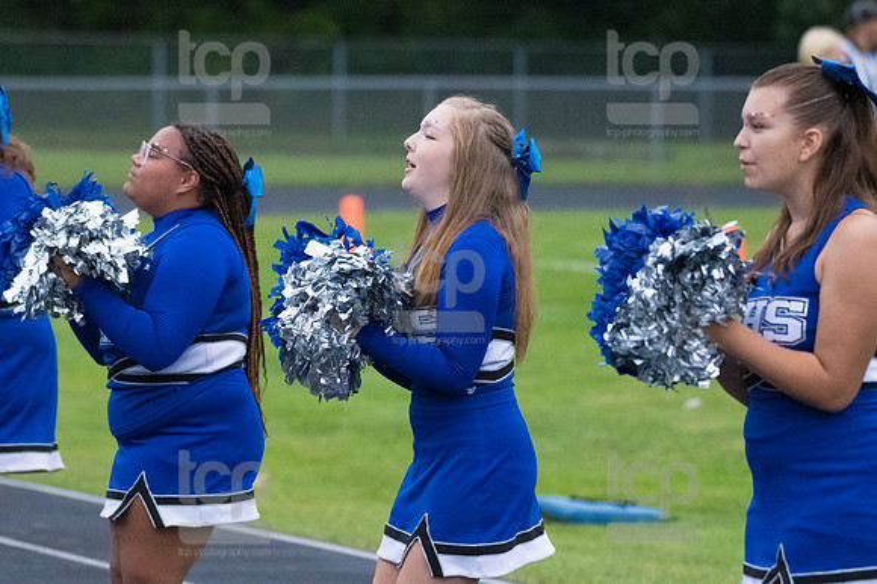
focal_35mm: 330
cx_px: 438
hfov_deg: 6.2
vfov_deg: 4.2
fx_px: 8034
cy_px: 292
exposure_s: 1/2000
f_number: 5.6
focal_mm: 220
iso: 6400
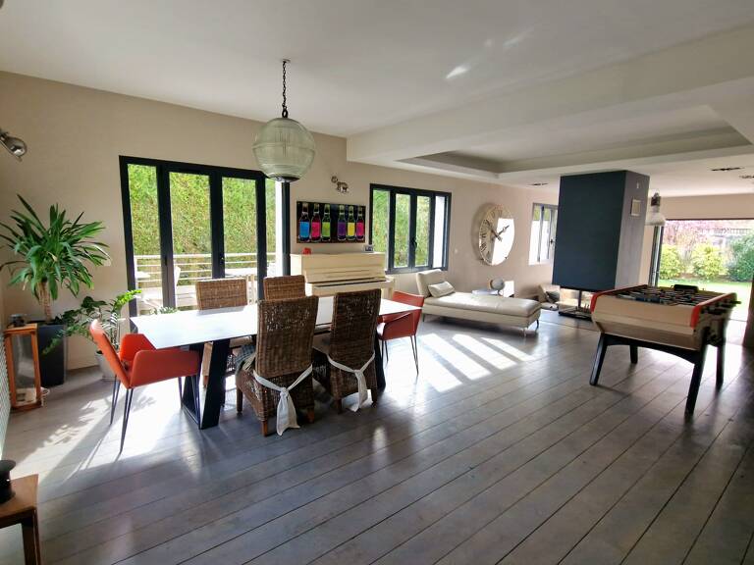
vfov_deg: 89.9
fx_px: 283
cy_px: 282
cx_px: 377
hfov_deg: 106.2
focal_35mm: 13
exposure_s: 1/100
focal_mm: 2.2
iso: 50
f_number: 2.2
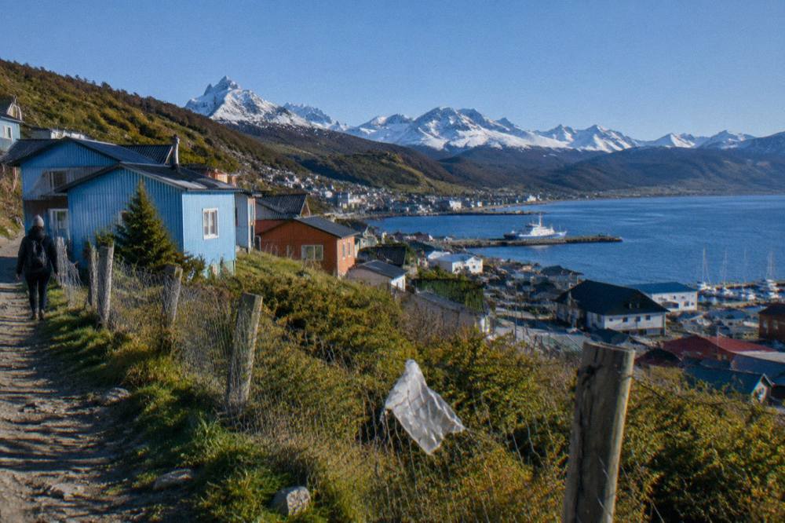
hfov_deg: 54.5
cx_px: 392
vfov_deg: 37.8
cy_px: 262
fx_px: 763
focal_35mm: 35
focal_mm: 35
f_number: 6.3
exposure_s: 1/500
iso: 320
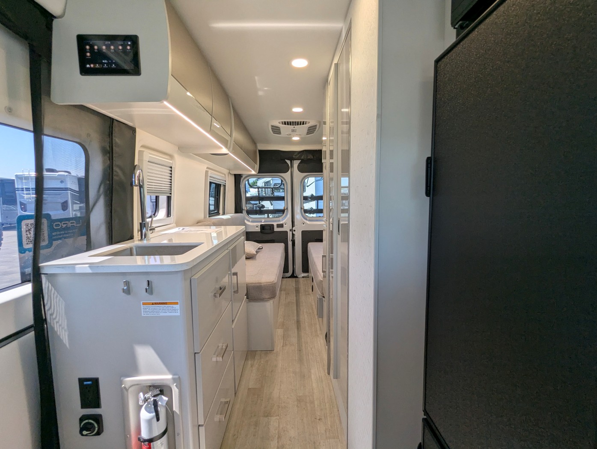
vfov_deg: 78.2
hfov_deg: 94.4
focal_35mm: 16
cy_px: 224
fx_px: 276
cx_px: 298
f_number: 2.2
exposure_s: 1/217
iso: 95
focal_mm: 2.35
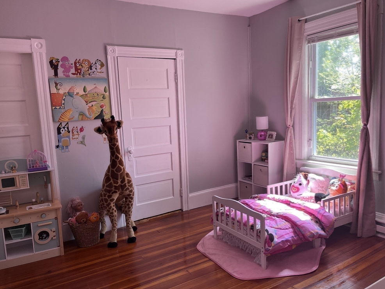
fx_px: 300
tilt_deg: -7.3
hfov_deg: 65.3
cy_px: 148
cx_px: 187
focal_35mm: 27
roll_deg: +2.3
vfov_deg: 51.4
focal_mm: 5.1
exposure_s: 1/122
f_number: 1.6
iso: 40
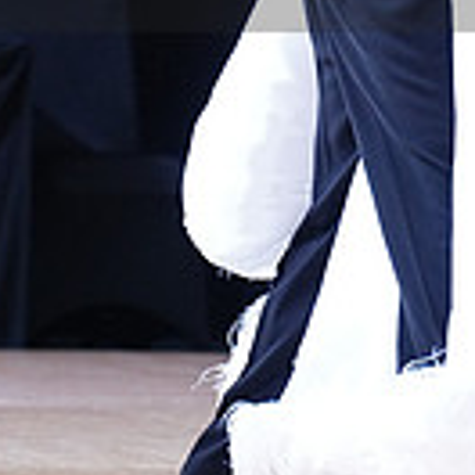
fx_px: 11566
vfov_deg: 2.4
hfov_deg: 2.4
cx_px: 444
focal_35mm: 745
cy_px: -86
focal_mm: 200
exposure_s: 1/500
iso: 1250
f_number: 2.8
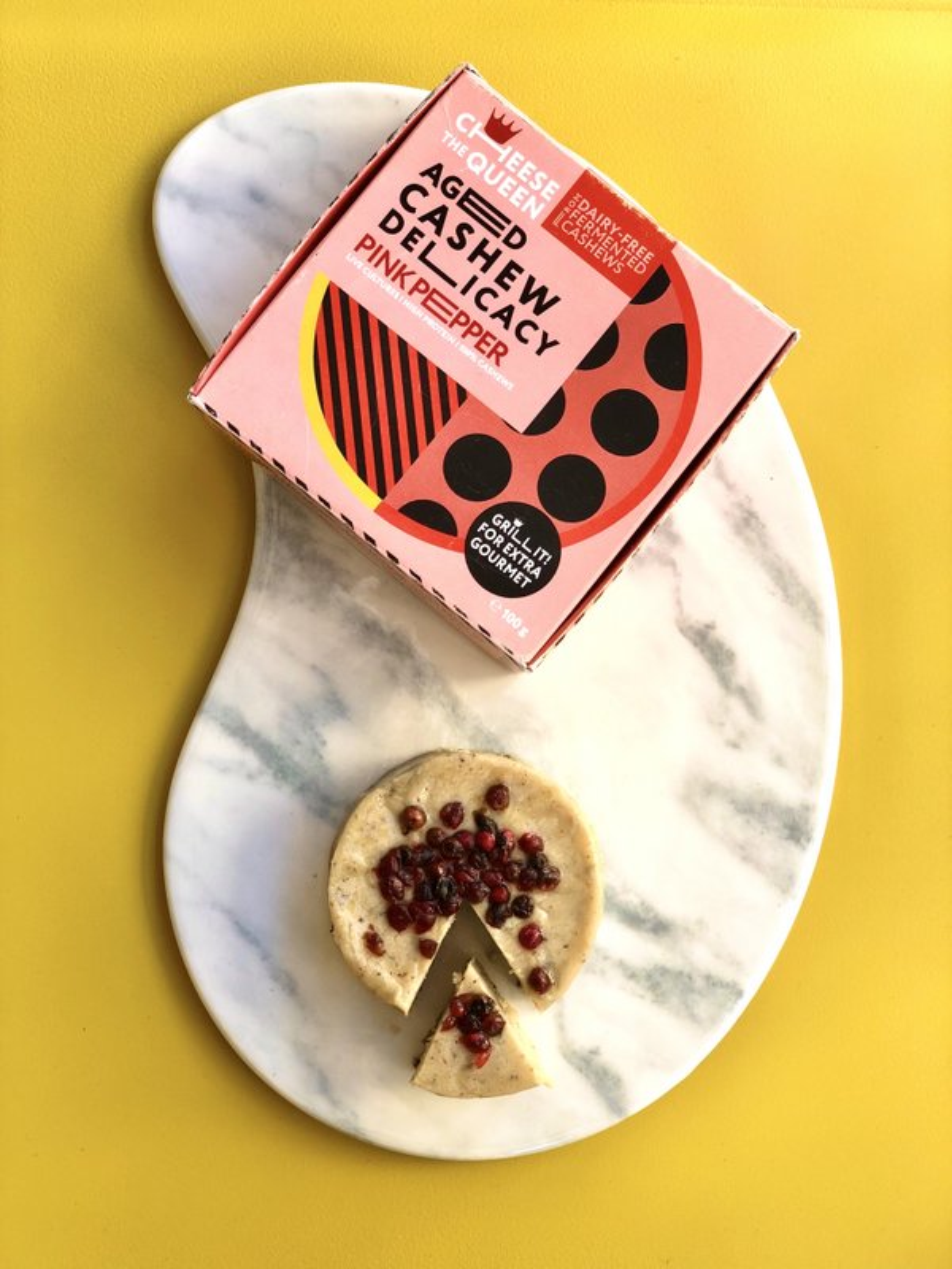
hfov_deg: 28.0
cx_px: 476
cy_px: 634
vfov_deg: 36.8
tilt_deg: -84.3
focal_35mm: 52
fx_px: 1907
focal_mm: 6
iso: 20
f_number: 2.4
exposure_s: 1/100
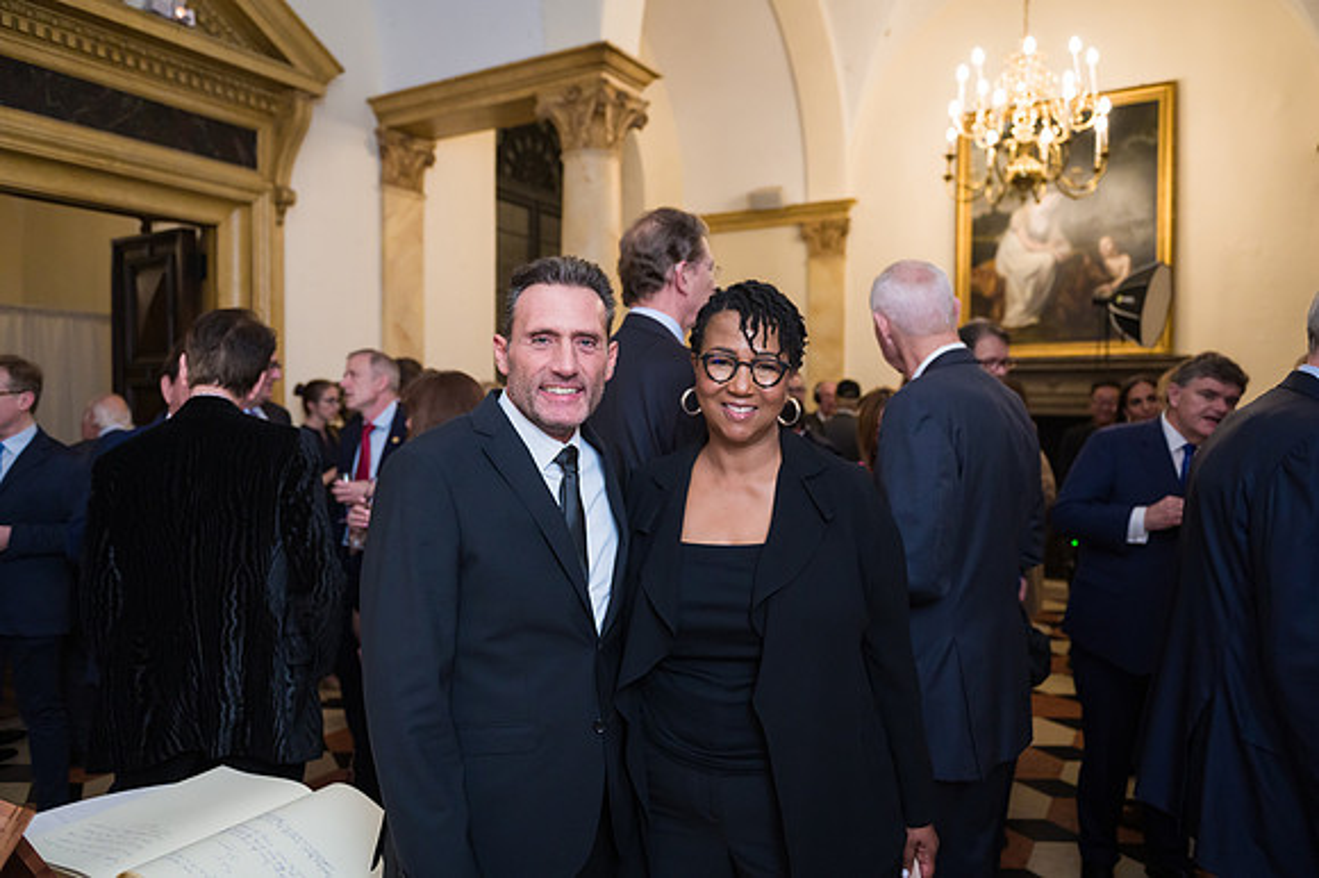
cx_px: 660
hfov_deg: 73.5
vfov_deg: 52.9
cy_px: 439
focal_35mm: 24
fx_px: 883
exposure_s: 1/200
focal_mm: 24
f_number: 3.2
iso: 1600
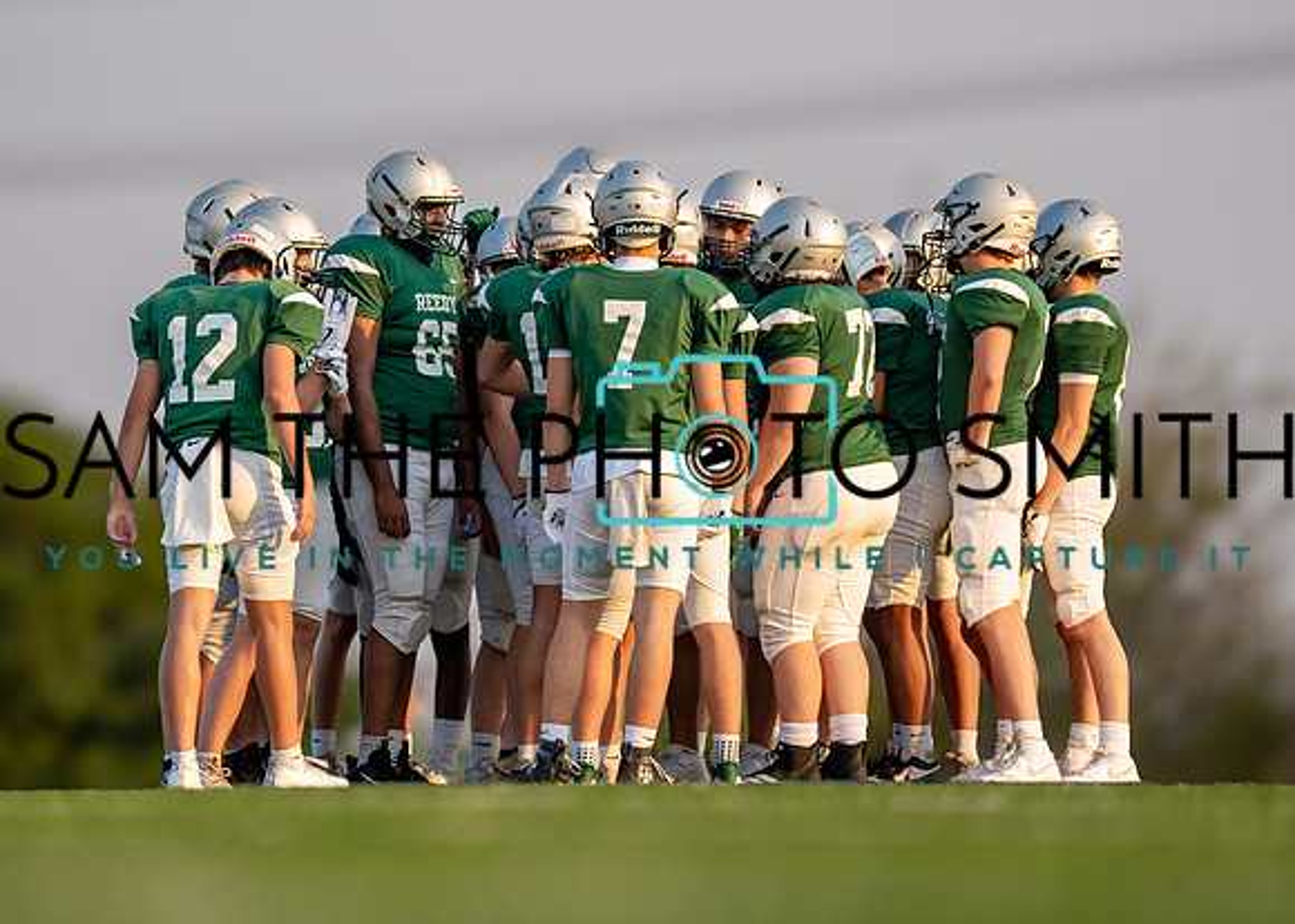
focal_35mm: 308
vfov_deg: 4.7
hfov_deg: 6.6
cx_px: 539
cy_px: 423
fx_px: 11308
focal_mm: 200
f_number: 2.8
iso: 160
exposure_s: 1/1000
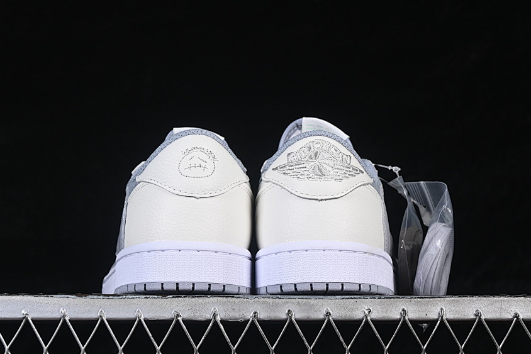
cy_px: 155
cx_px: 259
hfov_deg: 21.2
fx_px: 1416
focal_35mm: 96
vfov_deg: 14.3
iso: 160
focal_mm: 50
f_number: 8
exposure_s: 1/80
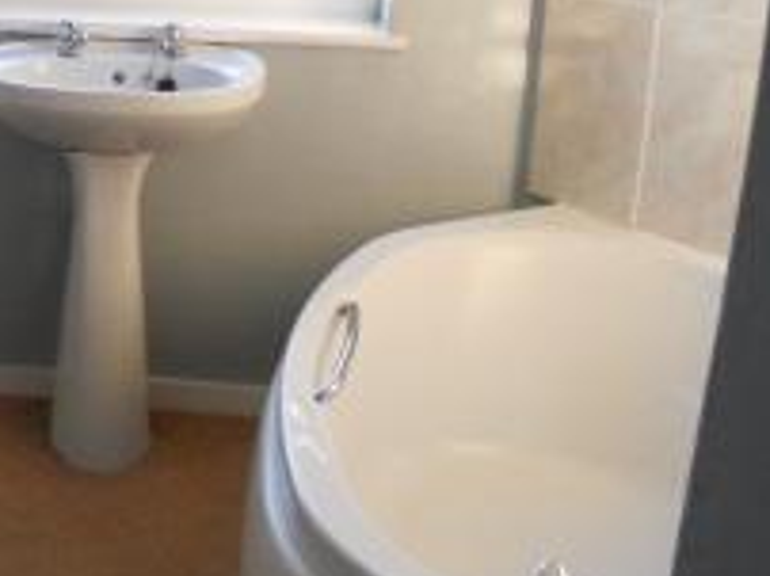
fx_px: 1333
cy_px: 141
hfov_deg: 30.0
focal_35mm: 60
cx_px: -4
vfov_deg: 24.1
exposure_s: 1/125
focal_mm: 4.9
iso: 250
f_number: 3.2
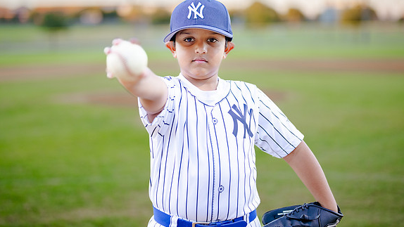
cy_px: 80
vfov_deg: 18.5
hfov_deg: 32.3
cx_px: 194
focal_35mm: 65
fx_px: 696
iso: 250
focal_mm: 50
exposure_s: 1/1000
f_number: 1.2
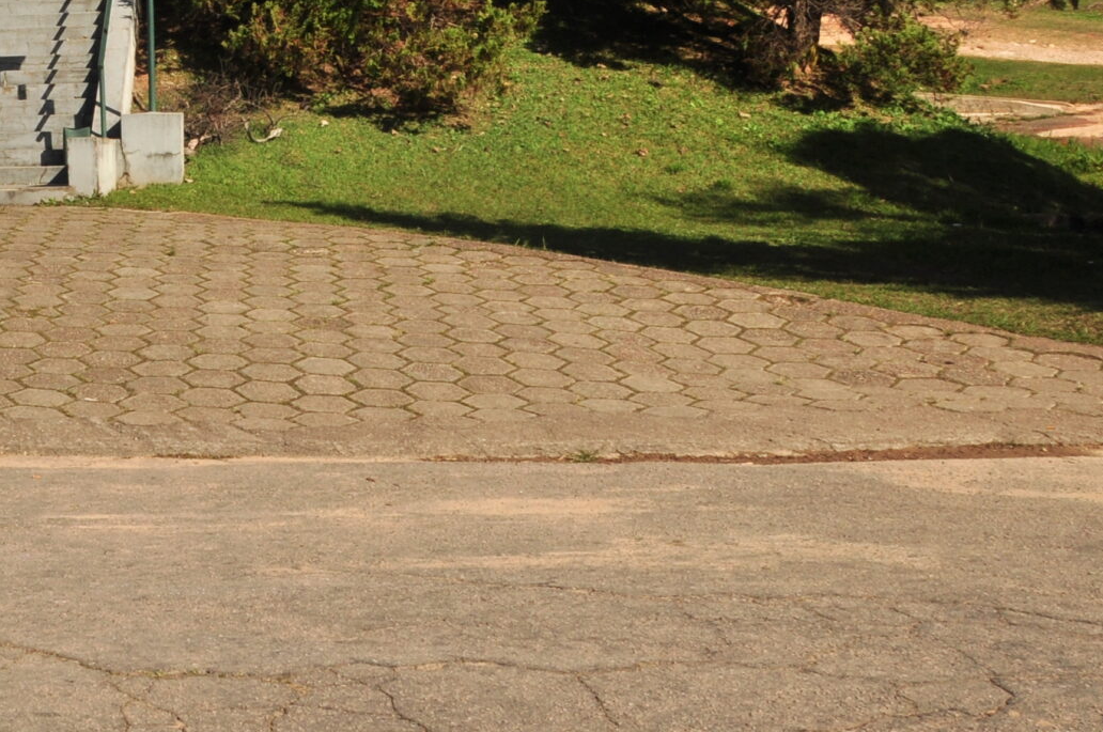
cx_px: -258
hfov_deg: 26.4
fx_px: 2050
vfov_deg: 19.3
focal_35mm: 67
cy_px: -95
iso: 200
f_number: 16
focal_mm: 18
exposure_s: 1/250
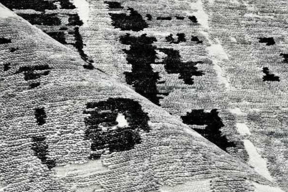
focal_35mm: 245
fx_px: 1959
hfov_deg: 8.4
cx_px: 120
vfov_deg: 5.6
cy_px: 69
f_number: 13
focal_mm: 57
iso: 200
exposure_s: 1/125
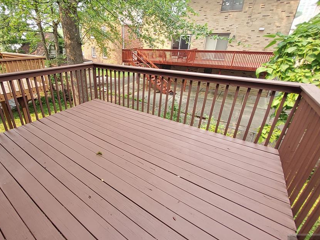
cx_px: 130
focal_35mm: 16
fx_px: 148
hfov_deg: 93.4
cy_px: 105
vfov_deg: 77.7
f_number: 2.2
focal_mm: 1.13
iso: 80
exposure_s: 1/119
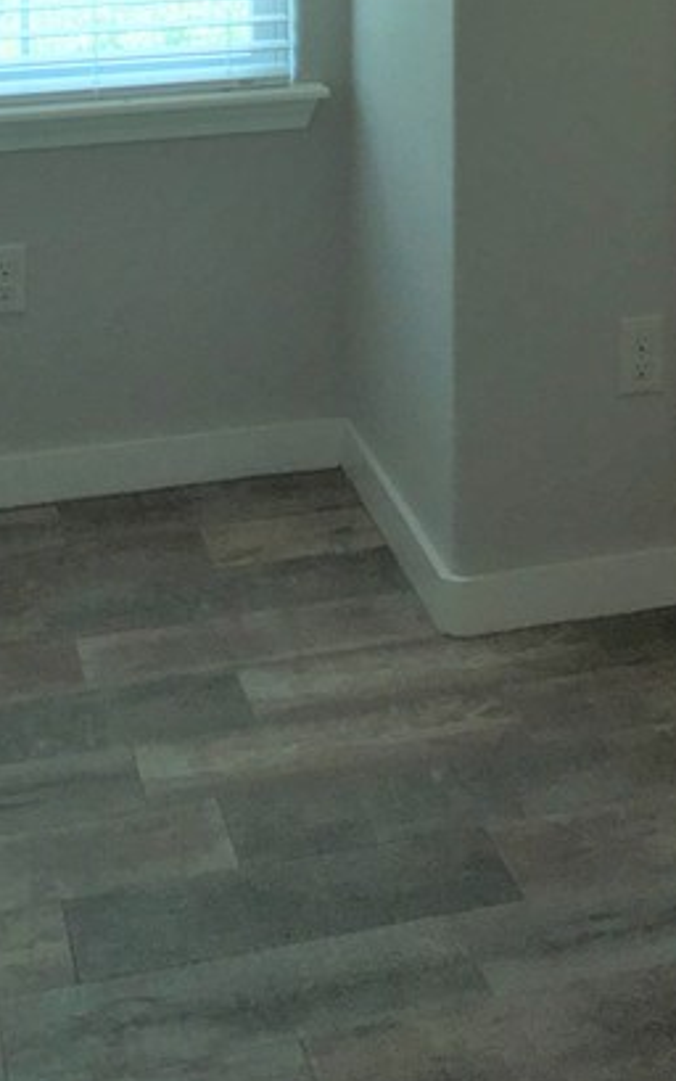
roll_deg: -0.5
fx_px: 2267
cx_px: 631
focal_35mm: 77
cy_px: -259
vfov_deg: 24.0
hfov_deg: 16.7
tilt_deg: -2.4
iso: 25
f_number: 2.2
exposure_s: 1/116
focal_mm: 4.15
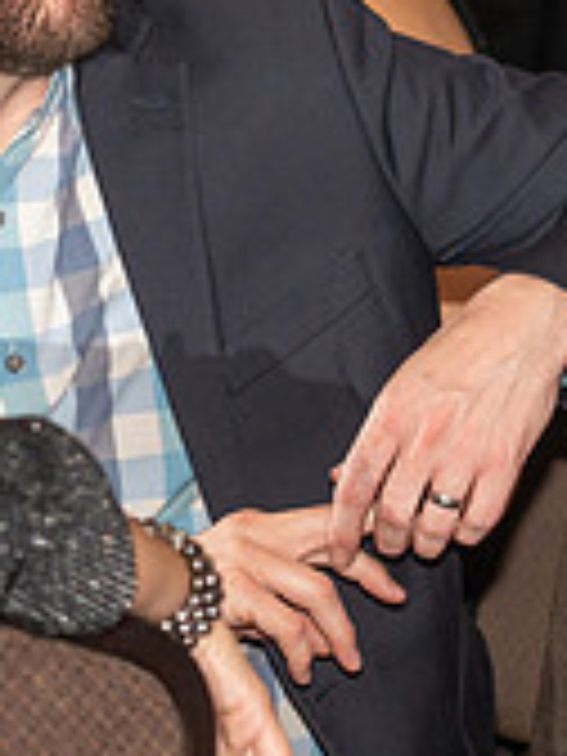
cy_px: 142
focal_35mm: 348
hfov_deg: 4.3
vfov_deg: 5.7
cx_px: 261
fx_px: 7600
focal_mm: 105
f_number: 4
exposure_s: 1/200
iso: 1600
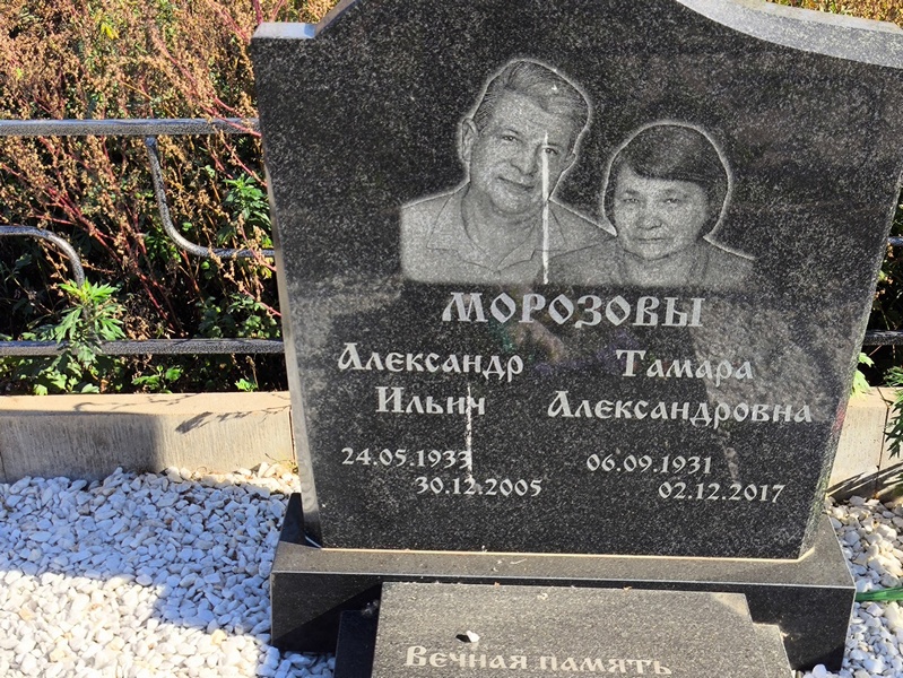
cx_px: 452
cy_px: 339
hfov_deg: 38.2
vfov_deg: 29.1
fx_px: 1305
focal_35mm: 50
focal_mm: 4.71
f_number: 1.7
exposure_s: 1/791
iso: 50
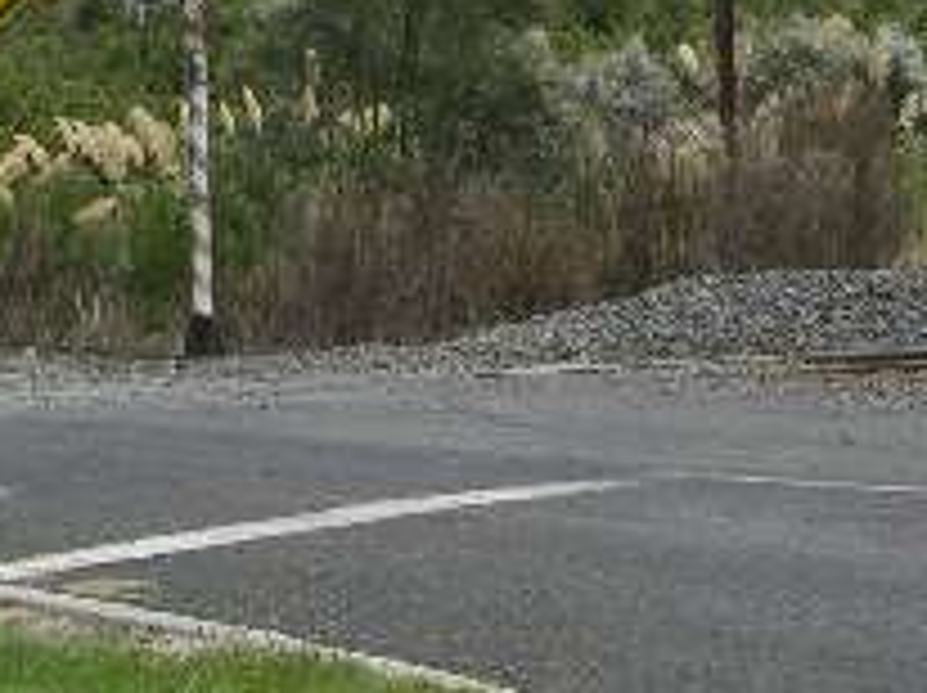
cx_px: 387
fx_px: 2916
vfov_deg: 13.3
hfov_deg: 18.1
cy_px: -22
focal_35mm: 109
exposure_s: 1/188
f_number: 7.1
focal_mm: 8.9
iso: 50
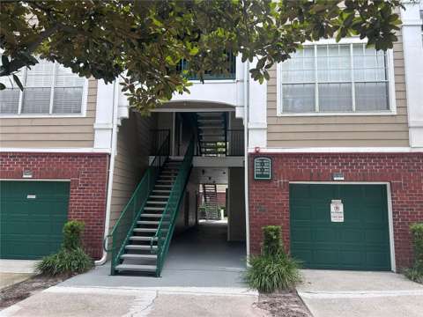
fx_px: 318
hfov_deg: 67.3
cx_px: 212
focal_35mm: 26
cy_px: 158
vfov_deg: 53.1
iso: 50
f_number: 1.5
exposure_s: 1/696
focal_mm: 5.7
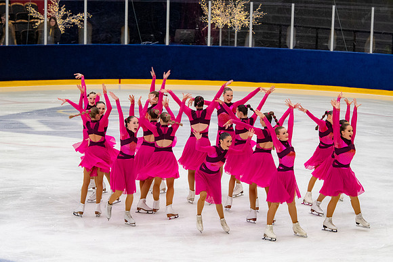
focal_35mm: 180
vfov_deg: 7.6
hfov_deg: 11.4
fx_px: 1965
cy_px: 131
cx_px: 196
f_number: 5.6
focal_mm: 120
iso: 1600
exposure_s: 1/320
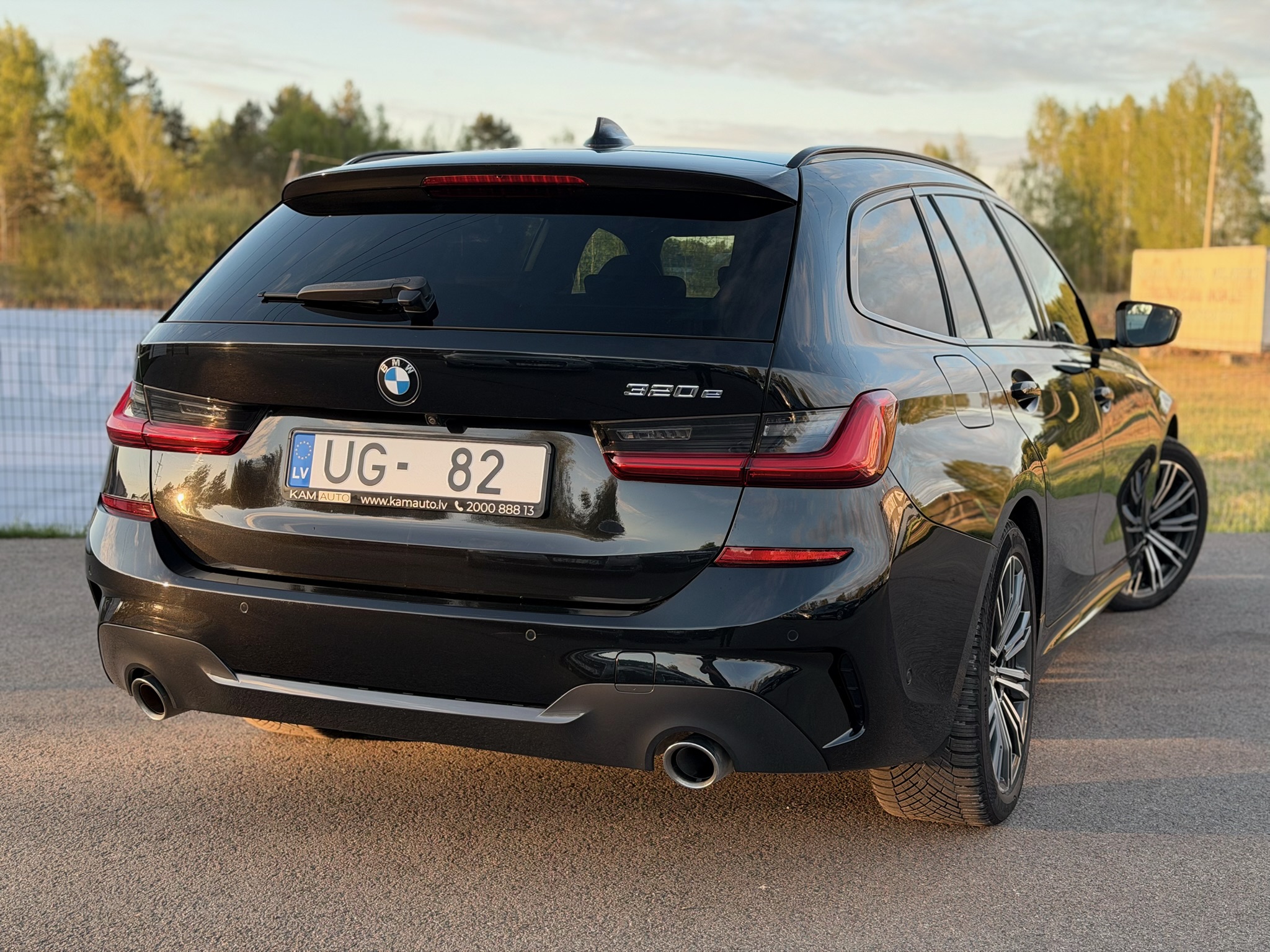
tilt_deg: -6.8
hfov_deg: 39.7
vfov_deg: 30.3
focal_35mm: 48
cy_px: 476
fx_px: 1761
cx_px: 635
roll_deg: -0.4
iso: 64
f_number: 1.78
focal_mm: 6.76
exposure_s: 1/247
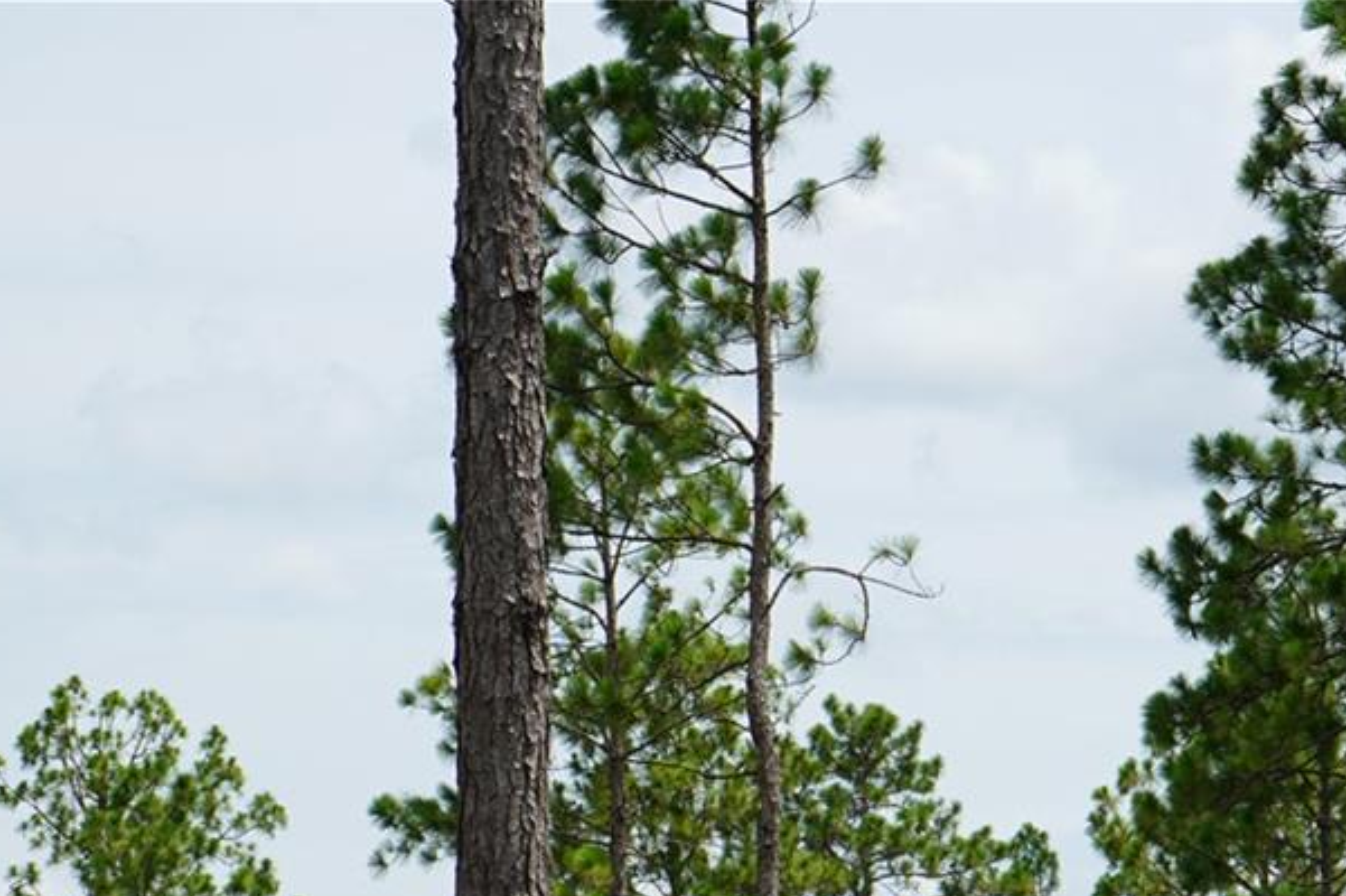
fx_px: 6763
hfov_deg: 11.2
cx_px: 1550
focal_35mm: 181
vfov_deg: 7.5
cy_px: 1192
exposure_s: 1/160
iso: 100
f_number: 11
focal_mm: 68
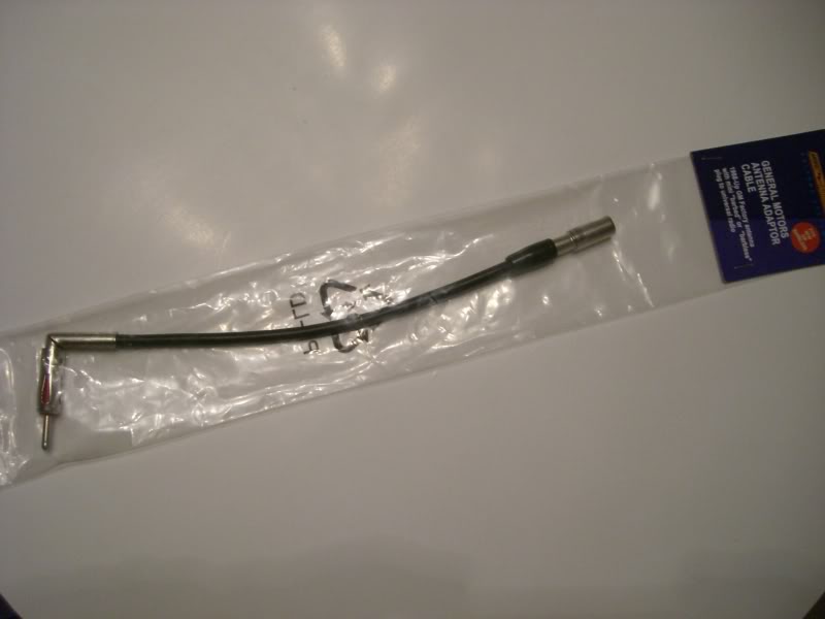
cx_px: 412
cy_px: 310
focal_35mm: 38
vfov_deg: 37.7
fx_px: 906
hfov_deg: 49.0
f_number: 2.7
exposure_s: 1/100
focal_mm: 6.2
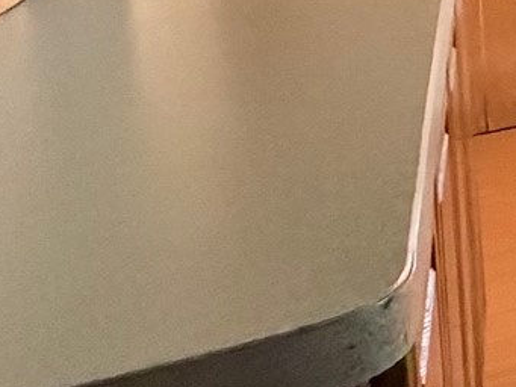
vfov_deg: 15.6
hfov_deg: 12.3
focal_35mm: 84
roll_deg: +0.9
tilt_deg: -3.4
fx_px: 1253
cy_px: -260
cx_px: 1466
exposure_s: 1/60
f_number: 2.2
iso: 1000
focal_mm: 2.22
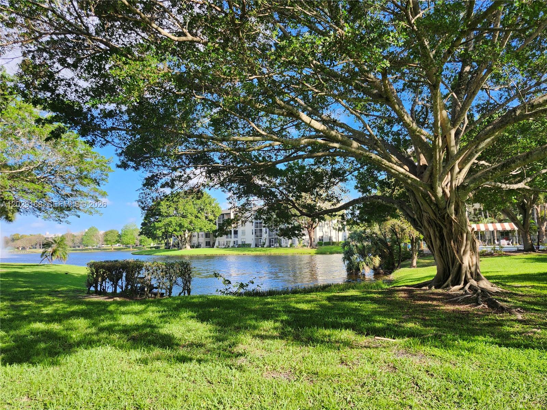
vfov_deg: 58.9
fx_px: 363
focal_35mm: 23
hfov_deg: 73.9
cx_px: 274
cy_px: 205
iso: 25
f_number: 1.8
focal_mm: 5.54
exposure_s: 1/508
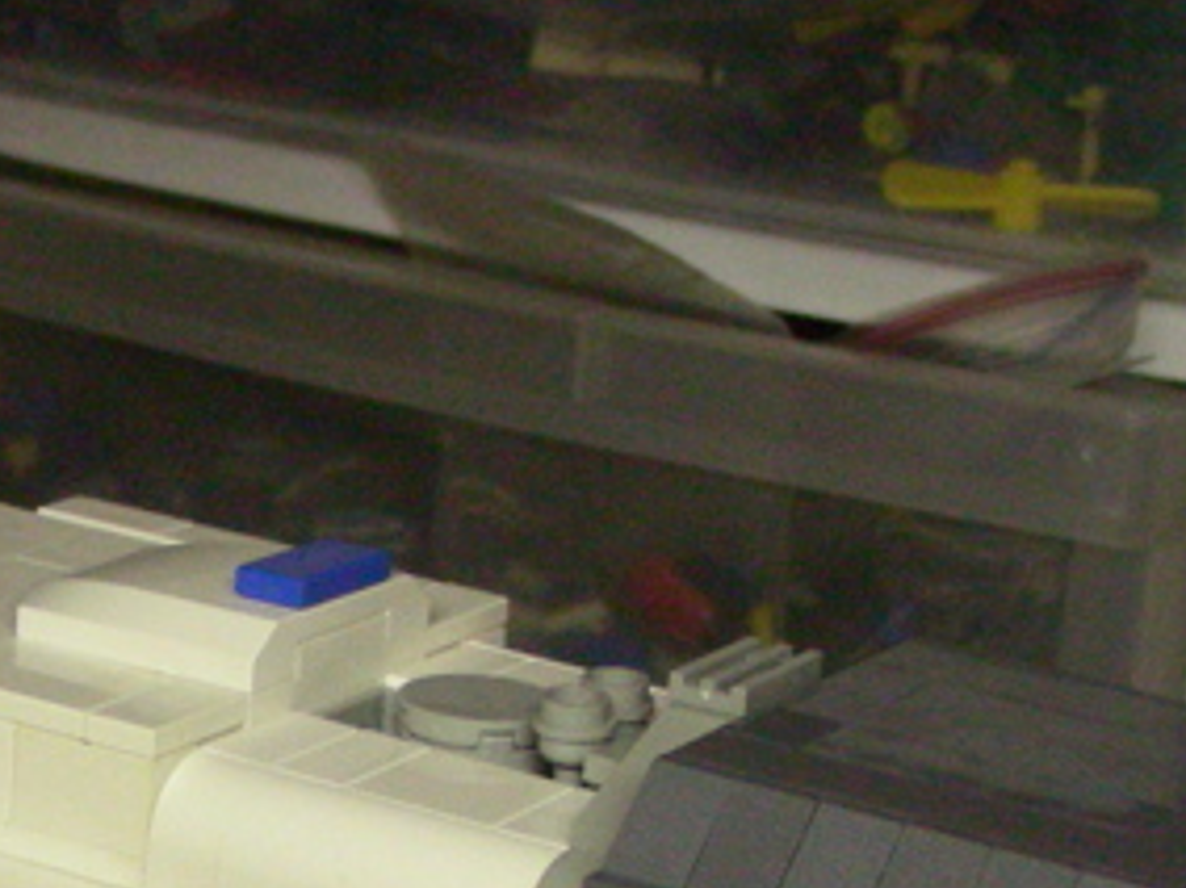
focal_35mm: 116
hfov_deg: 16.7
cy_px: 1014
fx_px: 3973
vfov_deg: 12.5
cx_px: 117
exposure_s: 1/91.6
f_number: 3.5
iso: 400
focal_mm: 6.8
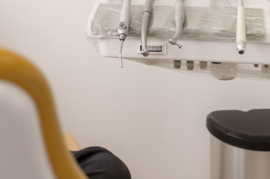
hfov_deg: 20.8
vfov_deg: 13.7
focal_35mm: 98
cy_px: -9
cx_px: 101
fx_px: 734
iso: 640
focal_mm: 28
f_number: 3.5
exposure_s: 1/400
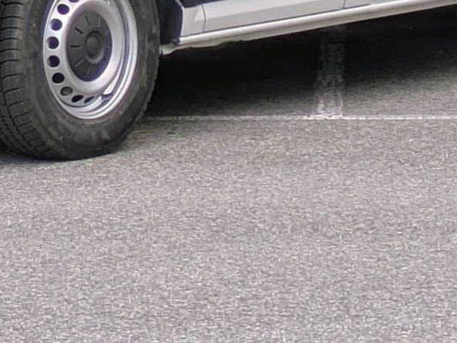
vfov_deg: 12.6
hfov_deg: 18.7
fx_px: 1386
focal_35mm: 105
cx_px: 159
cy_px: -320
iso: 80
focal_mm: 6.86
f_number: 1.8
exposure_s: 1/3200
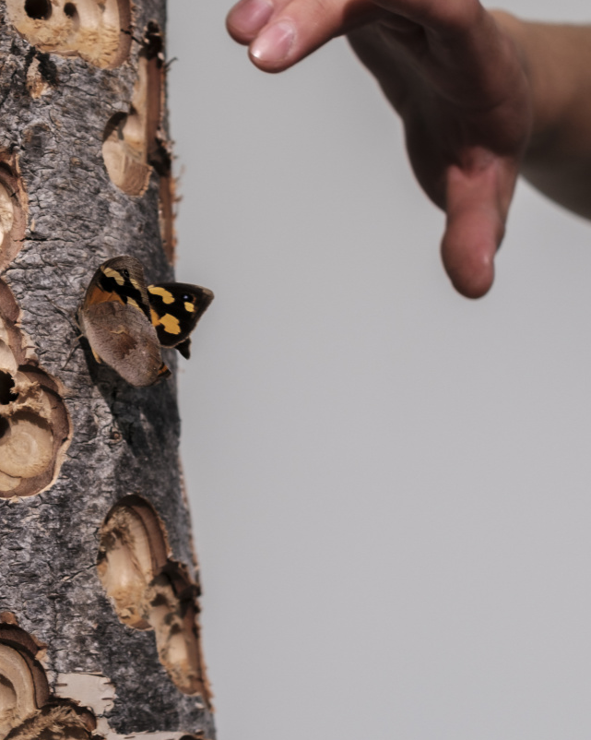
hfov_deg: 16.0
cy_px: 330
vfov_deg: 20.0
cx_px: 159
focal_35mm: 96
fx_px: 2100
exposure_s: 1/170
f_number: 2.8
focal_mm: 27
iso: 125
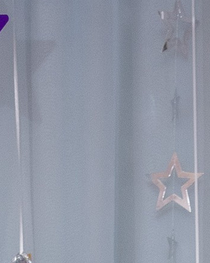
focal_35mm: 421
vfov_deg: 4.3
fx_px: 3276
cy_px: 1021
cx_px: 79
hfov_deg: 3.7
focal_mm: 48
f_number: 7.1
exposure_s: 1/160
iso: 640
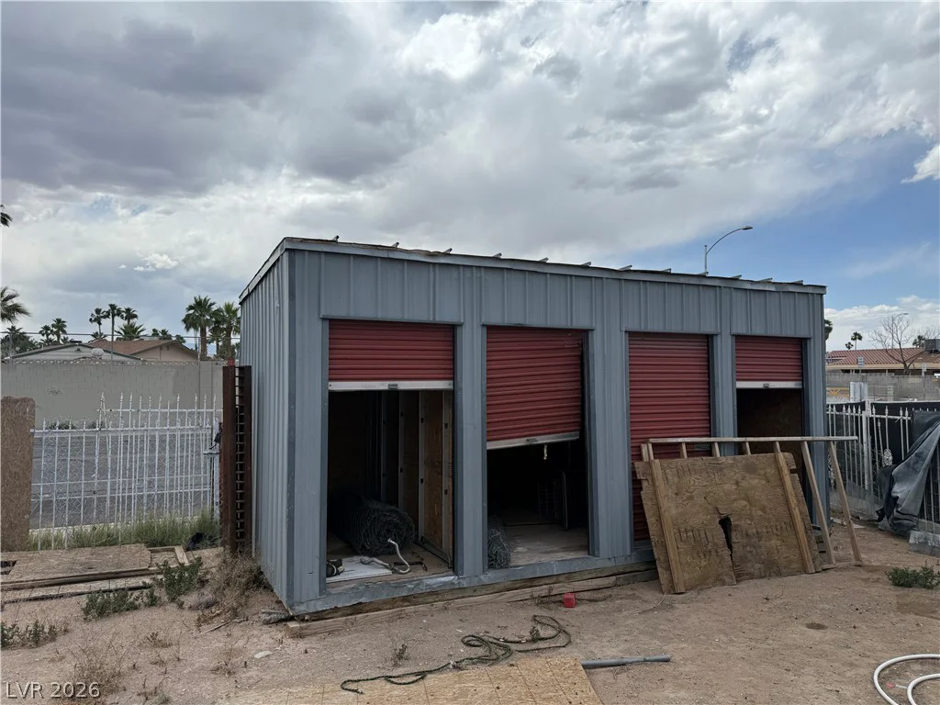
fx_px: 652
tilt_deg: +1.3
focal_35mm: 24
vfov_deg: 56.8
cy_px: 352
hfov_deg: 71.6
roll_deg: -0.3
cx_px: 470
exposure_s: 1/6711
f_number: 1.78
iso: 80
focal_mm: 6.76
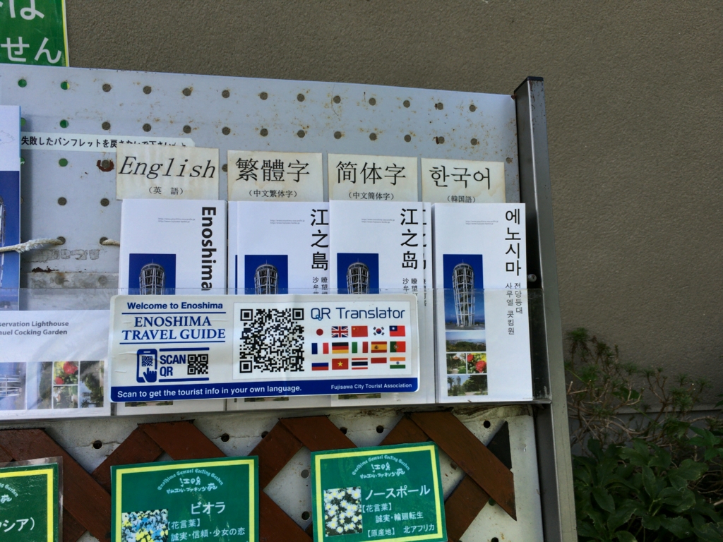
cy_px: 271
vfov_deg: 48.2
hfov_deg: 61.7
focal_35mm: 29
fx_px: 606
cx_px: 362
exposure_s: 1/240
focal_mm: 4.15
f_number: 2.2
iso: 25
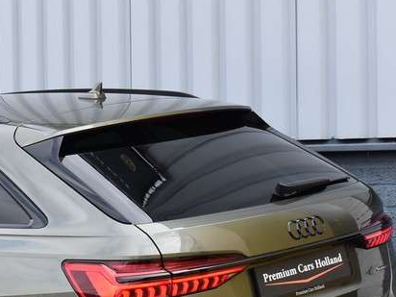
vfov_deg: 12.1
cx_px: -4
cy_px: 210
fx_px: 1396
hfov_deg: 15.8
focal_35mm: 122
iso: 360
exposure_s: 1/250
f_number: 8
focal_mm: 34
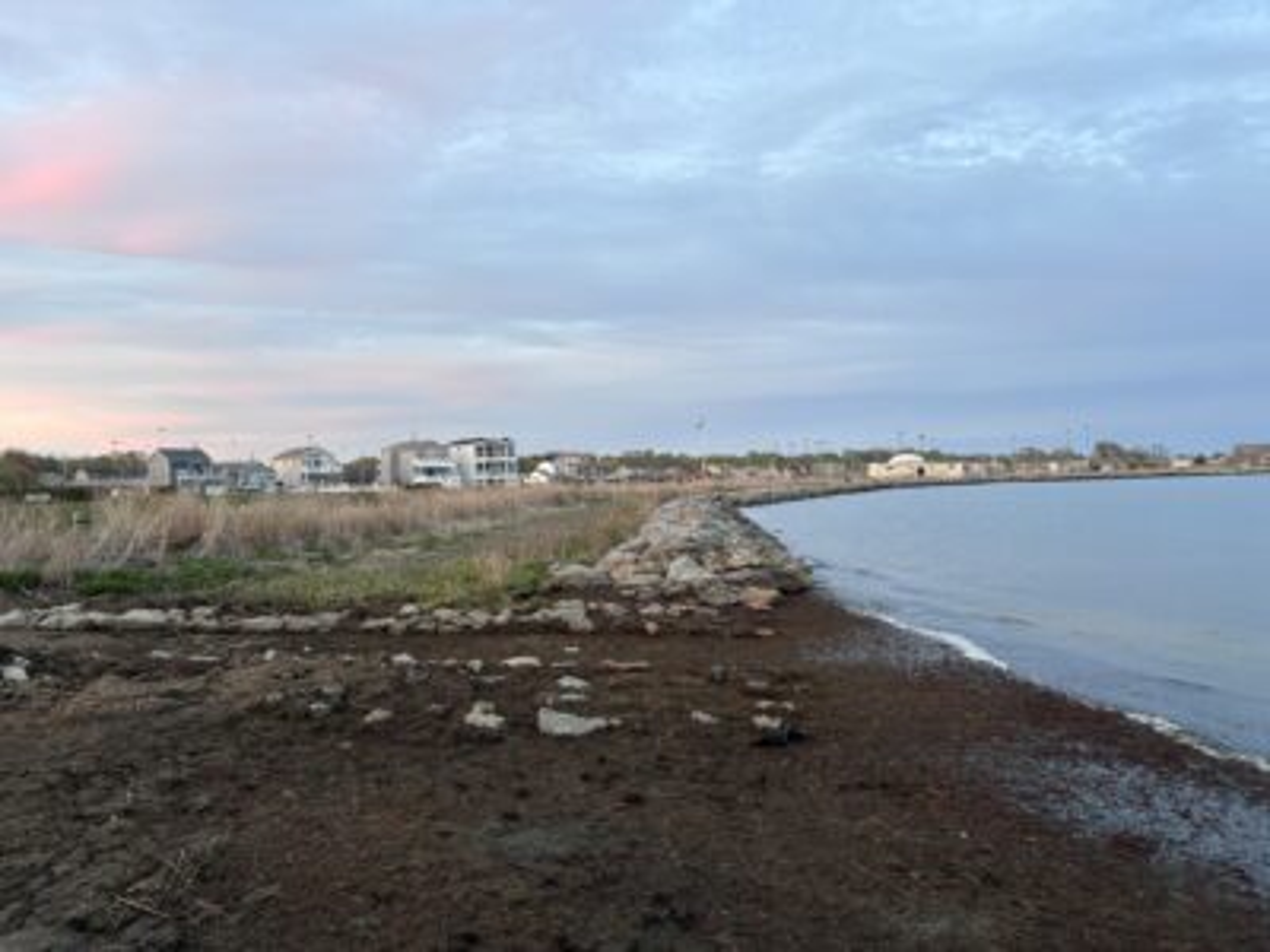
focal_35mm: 26
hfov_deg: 67.3
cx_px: 635
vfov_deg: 53.1
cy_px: 476
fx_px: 954
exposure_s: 1/60
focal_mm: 5.96
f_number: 1.6
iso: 160
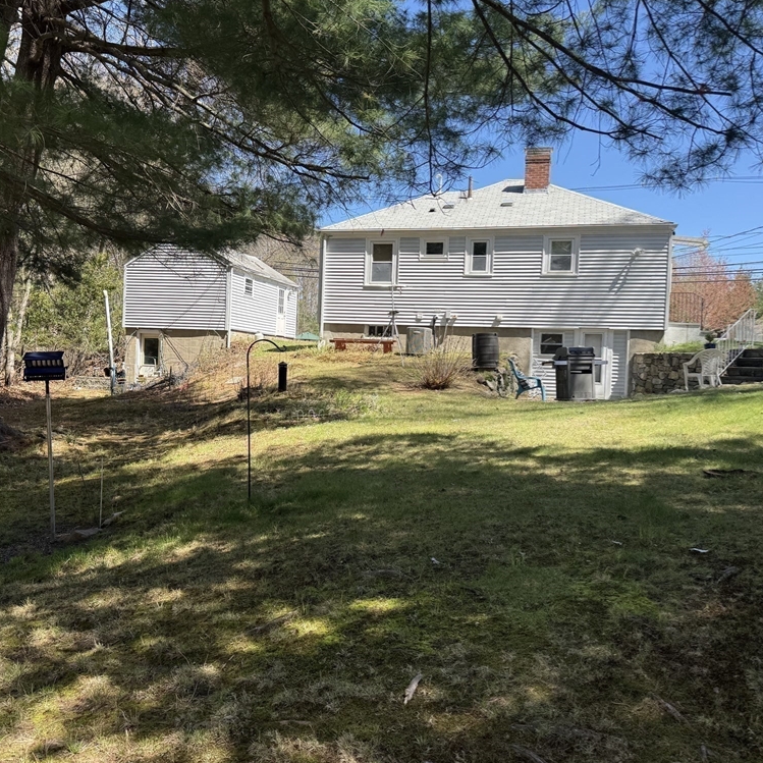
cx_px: 370
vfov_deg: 55.6
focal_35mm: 29
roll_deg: -2.0
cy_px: 375
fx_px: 723
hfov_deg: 55.6
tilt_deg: +0.1
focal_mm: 6.76
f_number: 1.78
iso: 80
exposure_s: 1/1585
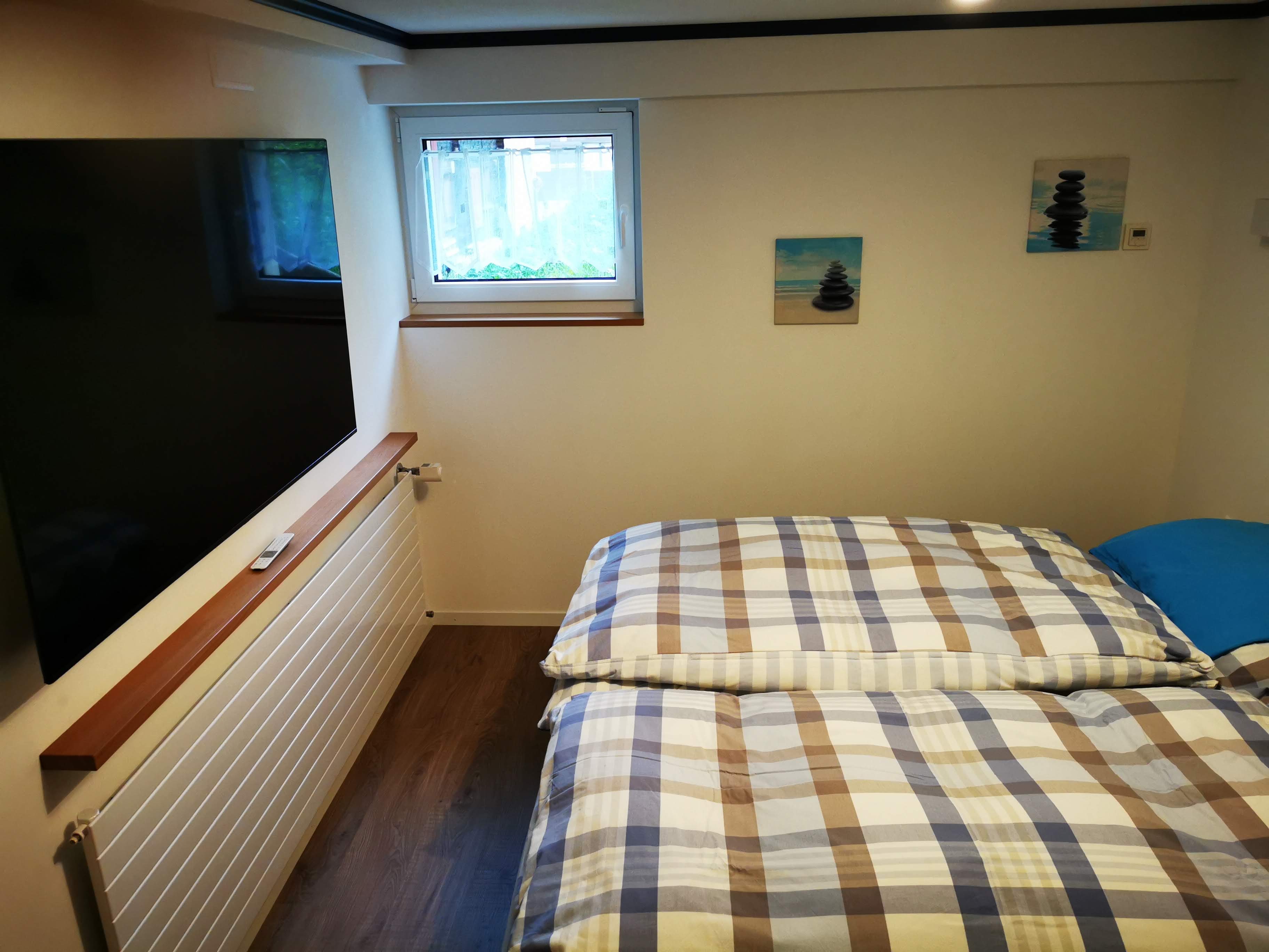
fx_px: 990
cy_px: 476
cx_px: 634
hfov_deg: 65.3
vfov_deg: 51.4
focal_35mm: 27
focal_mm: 5.56
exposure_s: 1/50
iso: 200
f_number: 1.6
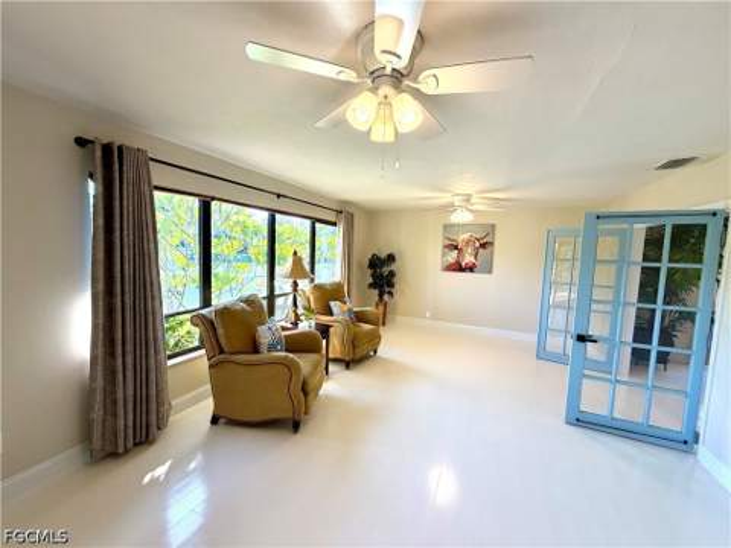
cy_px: 274
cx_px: 366
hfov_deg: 102.1
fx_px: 296
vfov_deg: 85.7
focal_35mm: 14
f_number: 2.2
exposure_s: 1/120
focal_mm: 2.22
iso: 100
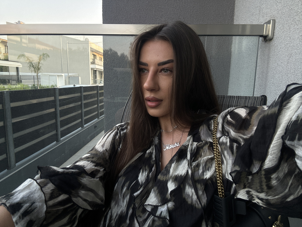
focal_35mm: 23
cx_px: 151
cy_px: 114
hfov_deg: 73.9
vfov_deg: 58.9
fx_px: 201
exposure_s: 1/121
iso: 50
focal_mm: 2.69
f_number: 1.9
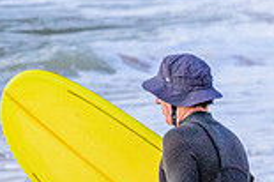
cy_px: 258
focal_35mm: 1875
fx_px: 14256
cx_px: 402
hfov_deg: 1.1
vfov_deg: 0.7
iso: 2000
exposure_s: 1/2000
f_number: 11
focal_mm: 370
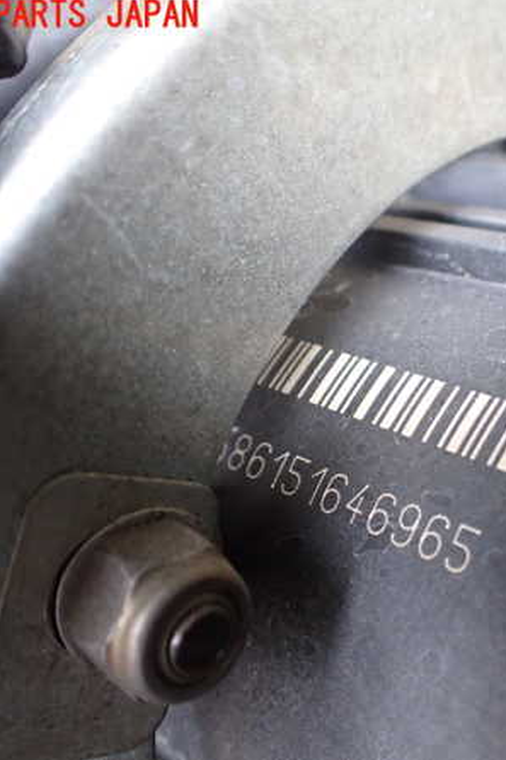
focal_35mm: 42
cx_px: 400
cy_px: 378
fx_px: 886
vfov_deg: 46.4
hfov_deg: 31.1
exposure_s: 1/125
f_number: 2.3
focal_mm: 5.4
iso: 500
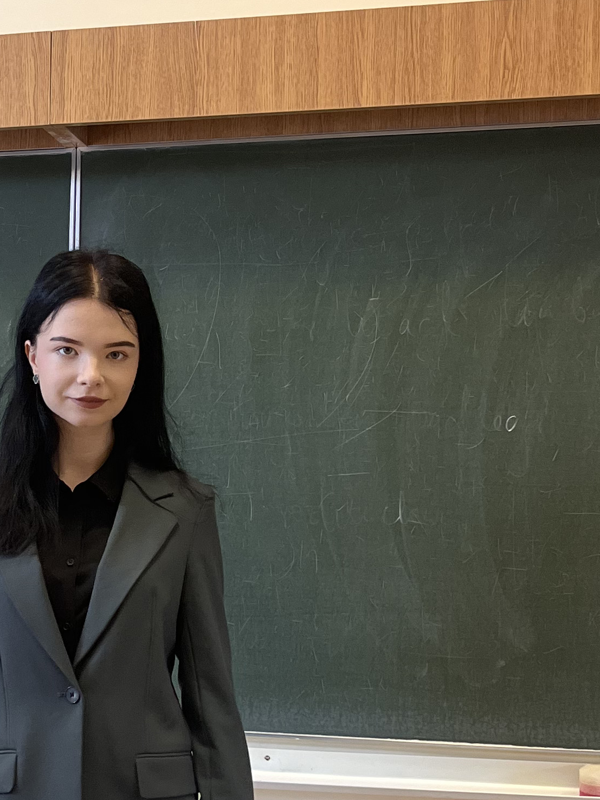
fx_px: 1642
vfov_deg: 27.2
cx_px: 68
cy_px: 558
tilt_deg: -0.6
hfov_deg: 20.3
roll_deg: -1.7
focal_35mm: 71
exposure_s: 1/100
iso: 125
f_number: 1.6
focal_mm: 5.1
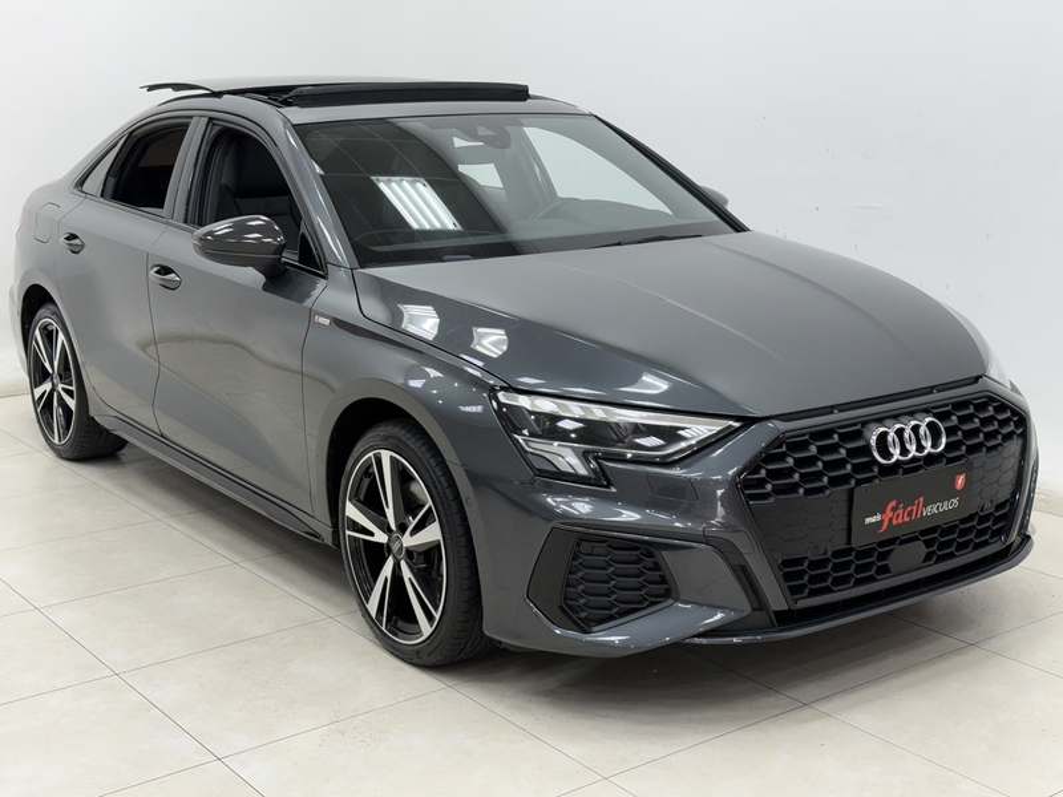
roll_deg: +1.0
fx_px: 1474
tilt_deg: -12.4
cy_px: 398
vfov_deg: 30.3
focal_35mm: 48
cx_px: 532
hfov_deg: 39.7
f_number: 1.78
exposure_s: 1/60
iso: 64
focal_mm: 6.76
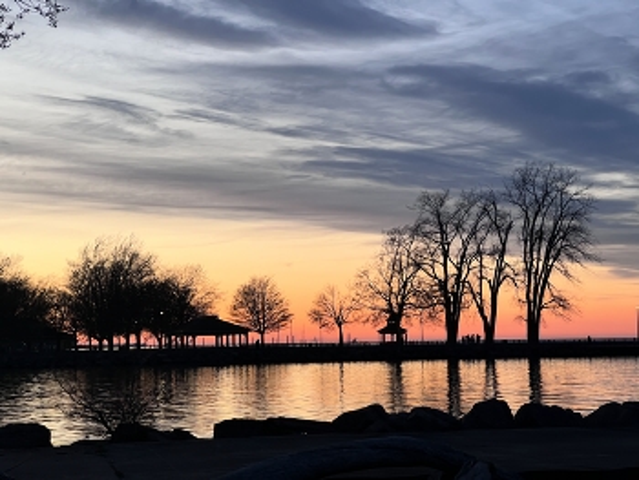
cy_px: 240
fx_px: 1422
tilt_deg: +3.2
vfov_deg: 19.2
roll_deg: +1.2
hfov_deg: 25.3
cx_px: 320
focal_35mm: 77
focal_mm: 9
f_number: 2.8
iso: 200
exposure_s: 1/97
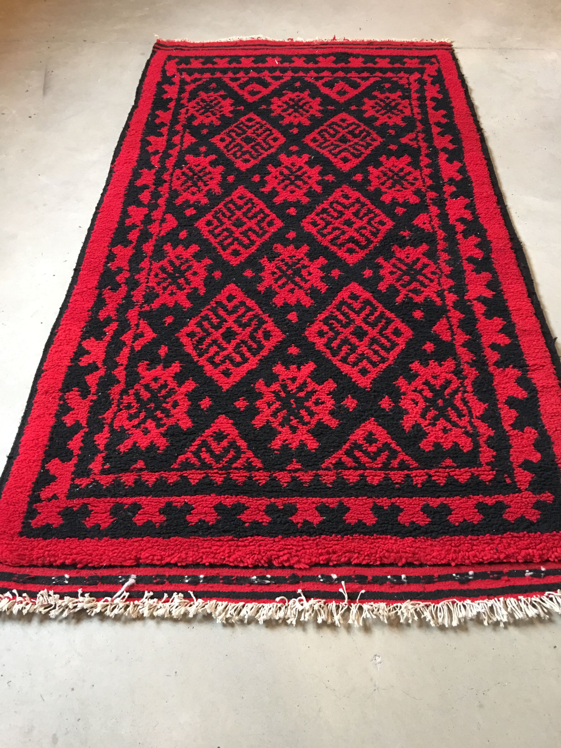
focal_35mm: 29
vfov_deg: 61.7
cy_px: 374
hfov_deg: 48.2
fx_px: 627
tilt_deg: -49.9
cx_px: 280
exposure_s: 1/8
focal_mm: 4.15
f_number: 2.2
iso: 125
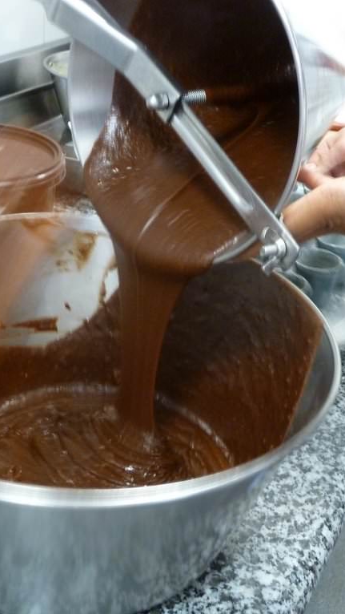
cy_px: 307
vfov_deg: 40.6
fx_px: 829
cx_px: 150
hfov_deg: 23.5
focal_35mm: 51
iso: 400
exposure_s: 1/4
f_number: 3.5
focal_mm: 5.7
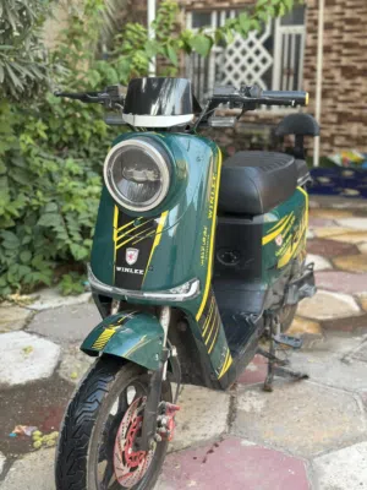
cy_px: 245
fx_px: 679
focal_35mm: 48
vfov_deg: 39.7
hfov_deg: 30.3
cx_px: 184
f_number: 1.78
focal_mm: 6.86
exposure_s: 1/121
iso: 100
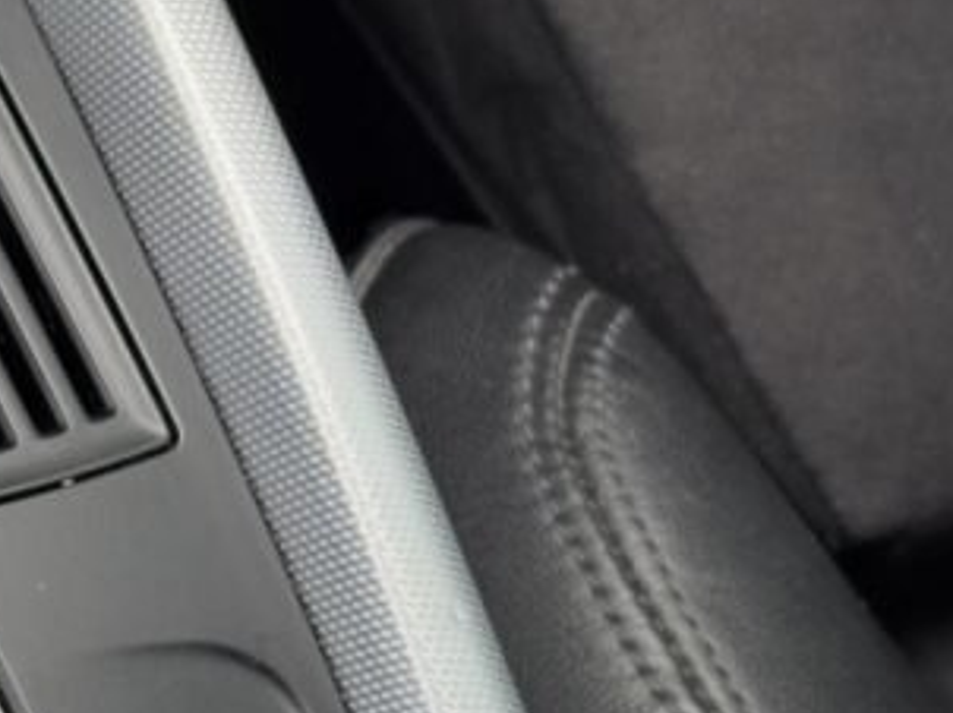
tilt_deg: -57.8
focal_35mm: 163
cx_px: -552
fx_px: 4484
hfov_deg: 11.5
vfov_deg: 9.0
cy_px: 782
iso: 400
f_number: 1.78
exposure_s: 1/40
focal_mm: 6.76
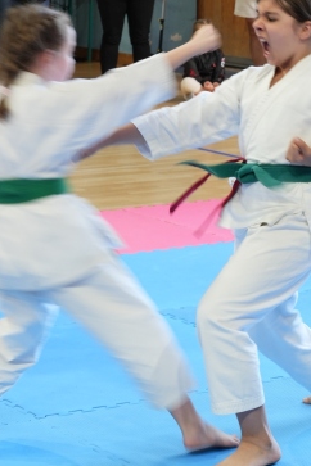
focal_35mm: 139
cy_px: 257
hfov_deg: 9.9
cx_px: 200
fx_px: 1801
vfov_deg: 14.8
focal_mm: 84
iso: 800
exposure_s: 1/30
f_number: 9
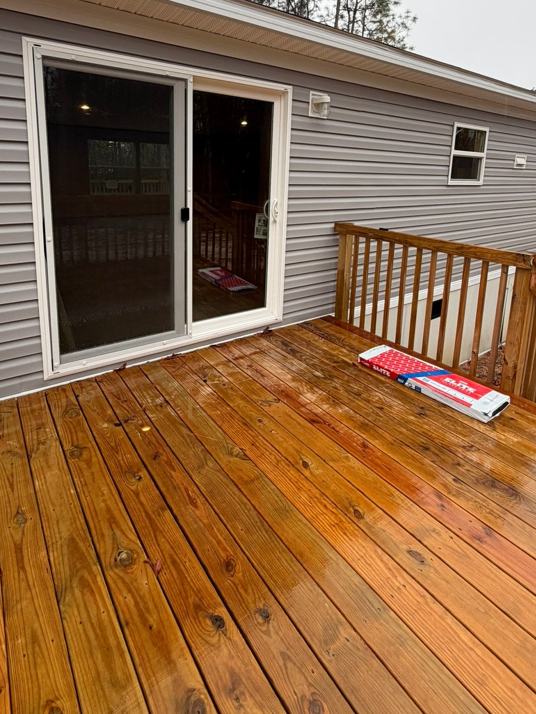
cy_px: 238
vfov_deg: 79.1
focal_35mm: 20
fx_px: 413
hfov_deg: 66.0
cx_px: 271
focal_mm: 2.22
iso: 40
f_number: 2.2
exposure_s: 1/130
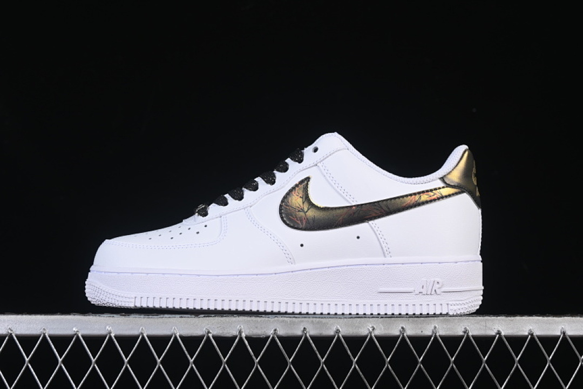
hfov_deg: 27.0
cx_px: 292
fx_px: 1214
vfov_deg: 18.2
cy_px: 194
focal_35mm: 75
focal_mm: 50
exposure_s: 1/80
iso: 160
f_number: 8
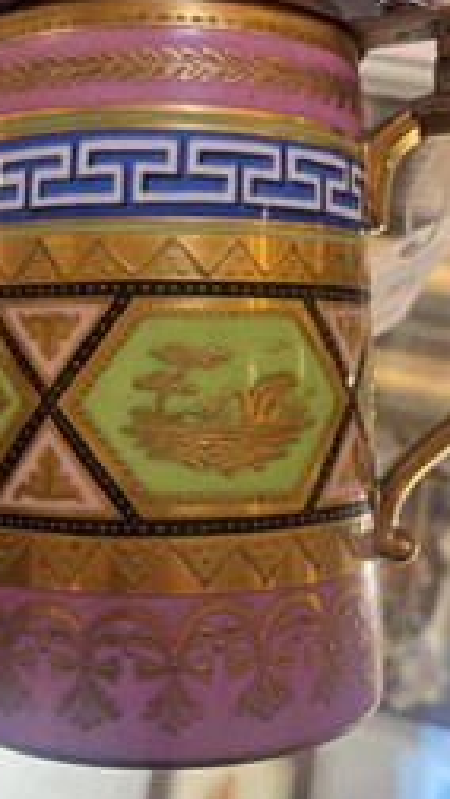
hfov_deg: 26.5
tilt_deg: -56.0
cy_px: 336
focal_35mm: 45
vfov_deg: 45.3
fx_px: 953
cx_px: 171
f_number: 1.6
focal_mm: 5.1
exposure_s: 1/100
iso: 100
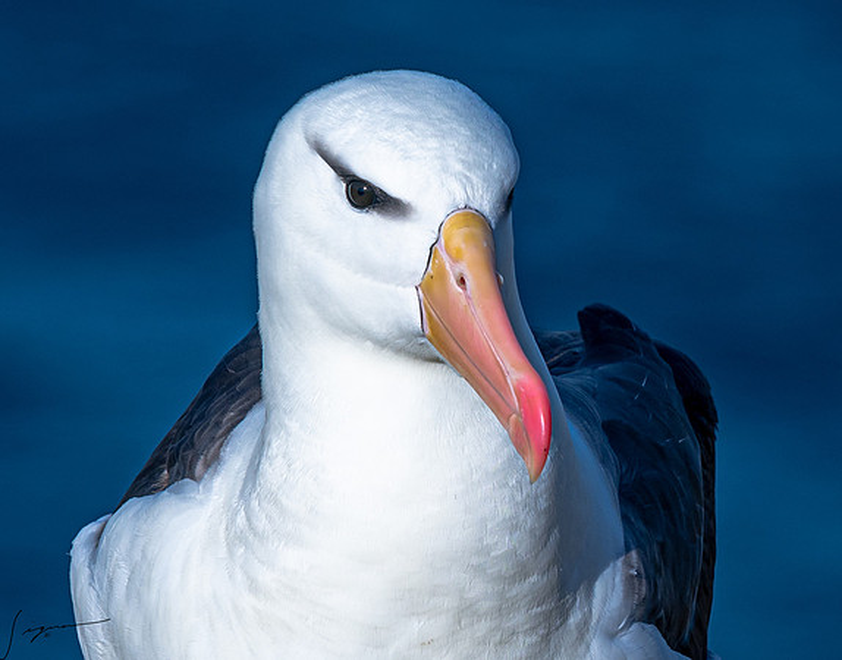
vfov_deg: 1.4
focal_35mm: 1097
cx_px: 724
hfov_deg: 1.8
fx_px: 27125
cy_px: 407
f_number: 8
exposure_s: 1/640
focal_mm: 300
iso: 100
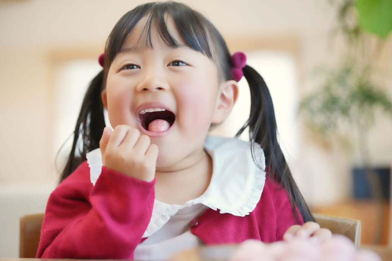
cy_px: 130
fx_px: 544
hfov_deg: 39.6
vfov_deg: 27.0
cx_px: 196
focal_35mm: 50
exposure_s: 1/40
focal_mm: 50
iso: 400
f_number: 2.5
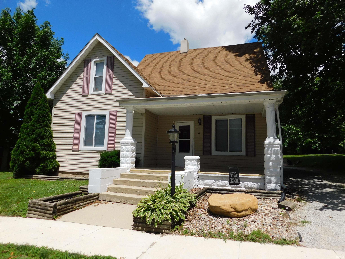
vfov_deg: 58.9
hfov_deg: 73.9
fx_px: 229
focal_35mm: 23
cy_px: 130
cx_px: 172
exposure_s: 1/640
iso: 125
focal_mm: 4
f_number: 6
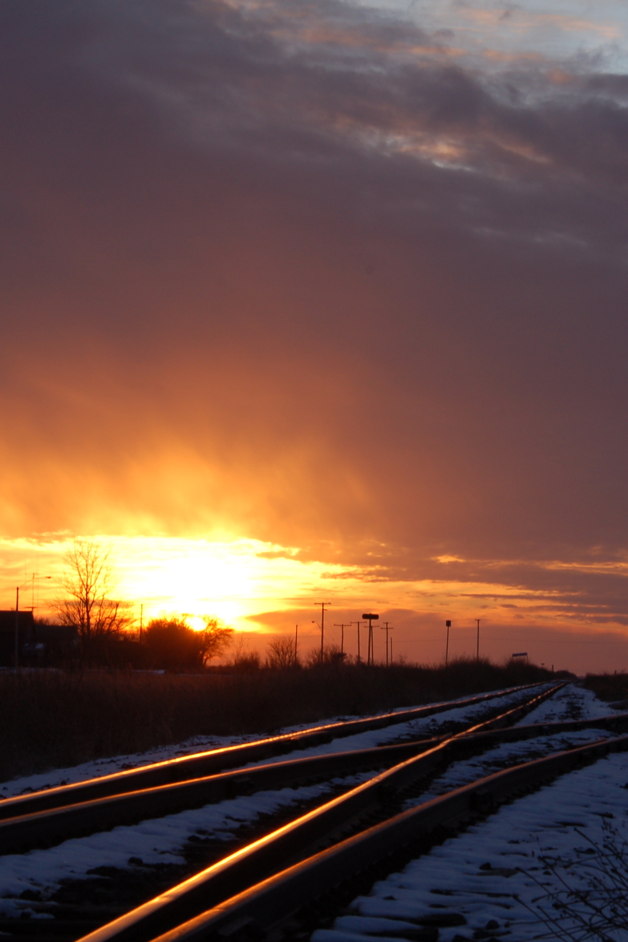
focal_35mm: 118
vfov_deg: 17.3
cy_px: 474
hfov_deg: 11.6
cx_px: 331
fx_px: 3087
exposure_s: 1/50
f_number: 16
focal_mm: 52
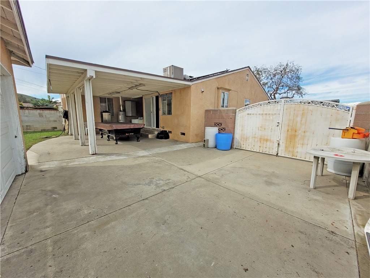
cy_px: 139
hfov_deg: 106.2
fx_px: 139
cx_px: 185
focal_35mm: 13
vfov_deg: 89.9
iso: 40
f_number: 2.2
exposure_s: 1/1232
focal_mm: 1.74
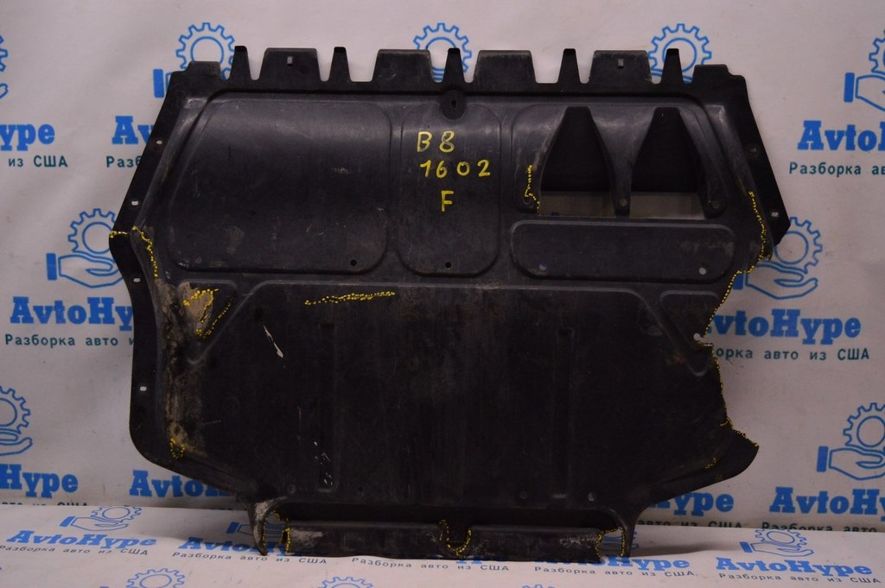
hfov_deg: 49.6
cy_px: 294
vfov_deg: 34.2
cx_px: 442
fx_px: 958
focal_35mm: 39
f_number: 4
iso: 1600
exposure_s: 1/400
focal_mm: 26
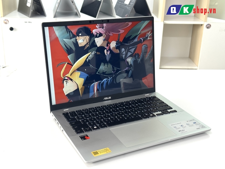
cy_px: 84
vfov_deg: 30.3
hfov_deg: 39.7
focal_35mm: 48
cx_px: 112
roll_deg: -0.9
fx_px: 312
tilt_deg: -21.8
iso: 64
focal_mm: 6.76
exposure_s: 1/136
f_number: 1.78
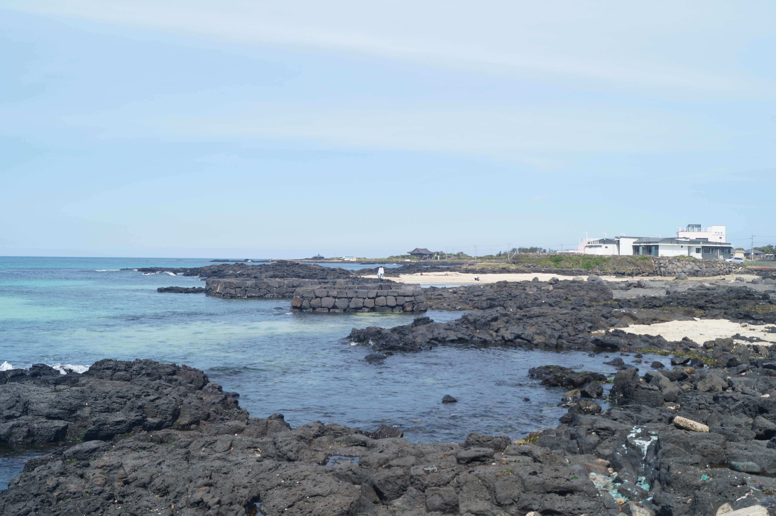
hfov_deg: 57.3
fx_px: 711
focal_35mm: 33
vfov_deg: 39.9
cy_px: 258
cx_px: 388
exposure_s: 1/250
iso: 100
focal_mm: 22
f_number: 8
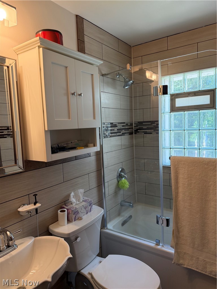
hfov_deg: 56.8
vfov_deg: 71.6
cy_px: 144
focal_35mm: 24
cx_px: 108
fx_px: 201
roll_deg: +1.8
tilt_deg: -5.4
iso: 200
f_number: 1.78
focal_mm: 6.76
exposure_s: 1/120
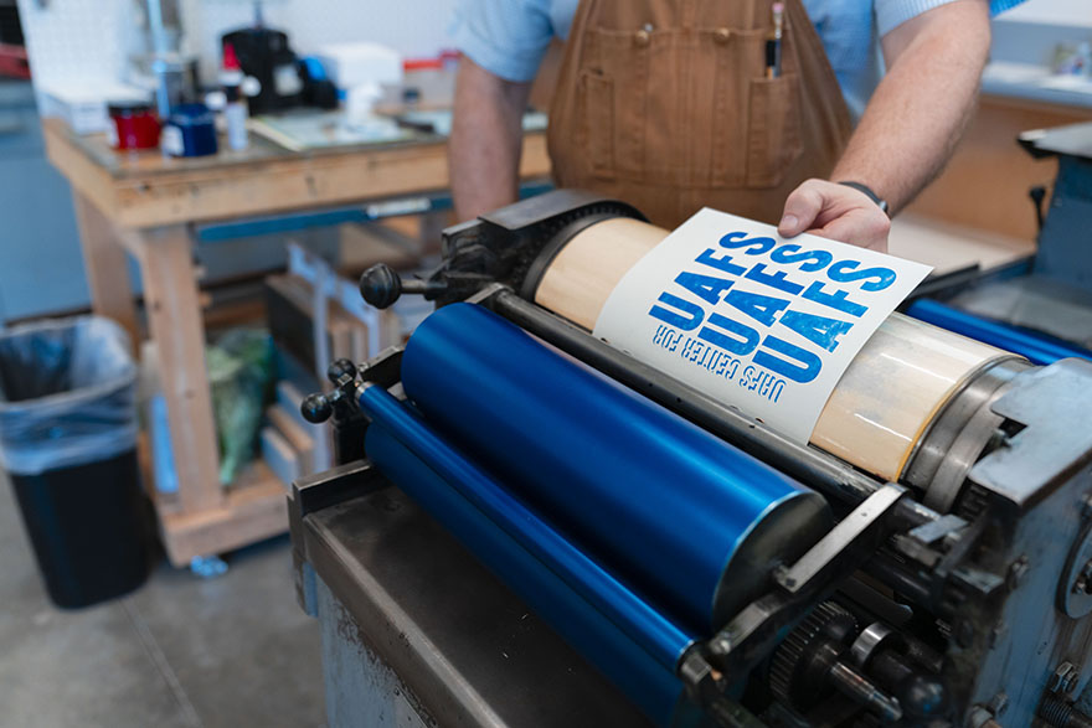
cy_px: 364
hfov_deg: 61.9
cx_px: 546
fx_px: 910
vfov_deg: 43.6
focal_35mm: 30
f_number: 2.8
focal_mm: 30
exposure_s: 1/250
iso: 800
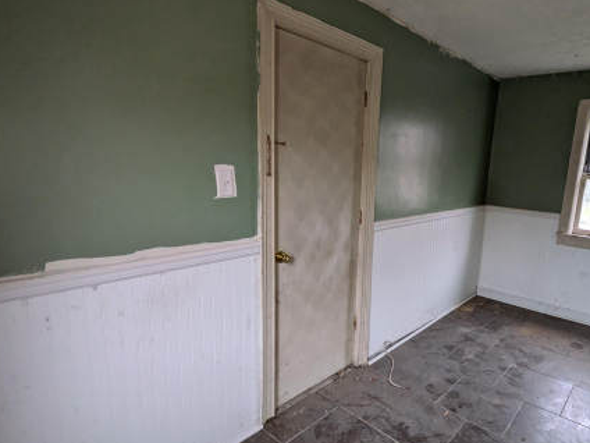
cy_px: 233
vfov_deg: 61.1
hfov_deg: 75.1
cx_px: 368
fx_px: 375
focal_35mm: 22
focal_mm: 1.83
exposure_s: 1/50
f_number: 2.2
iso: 244
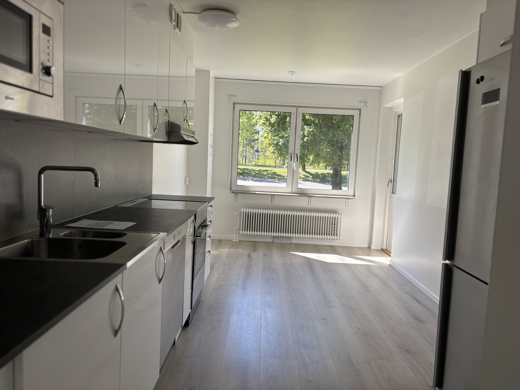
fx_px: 391
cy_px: 195
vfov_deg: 53.1
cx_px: 260
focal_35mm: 26
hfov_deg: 67.3
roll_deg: -2.8
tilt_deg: -5.5
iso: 50
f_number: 1.6
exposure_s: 1/301
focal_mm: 5.96
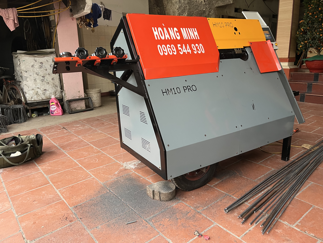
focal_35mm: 26
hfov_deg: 67.3
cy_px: 122
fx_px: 243
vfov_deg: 53.1
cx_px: 162
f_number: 1.6
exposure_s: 1/60
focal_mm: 5.1
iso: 200
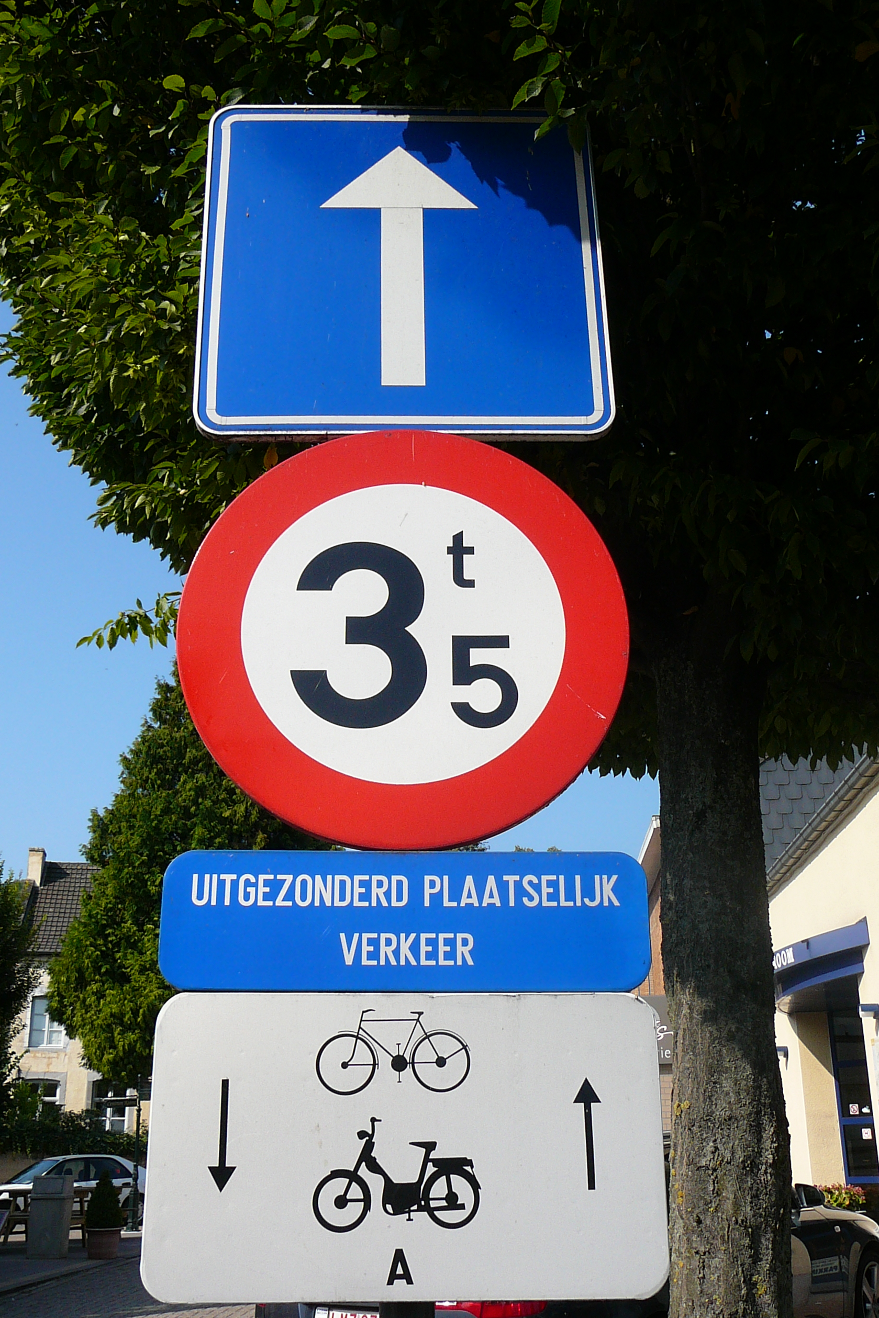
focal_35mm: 37
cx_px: 441
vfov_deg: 51.9
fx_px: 1355
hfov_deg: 35.9
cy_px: 658
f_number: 5
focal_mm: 5.2
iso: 80
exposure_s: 1/400
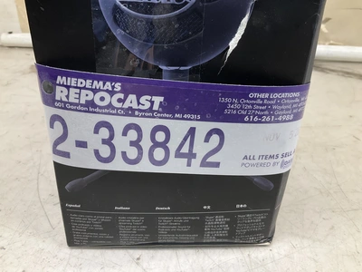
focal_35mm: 29
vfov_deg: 48.2
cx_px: 181
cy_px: 136
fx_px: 303
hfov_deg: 61.7
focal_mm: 3
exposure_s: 1/120
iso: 40
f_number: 1.8
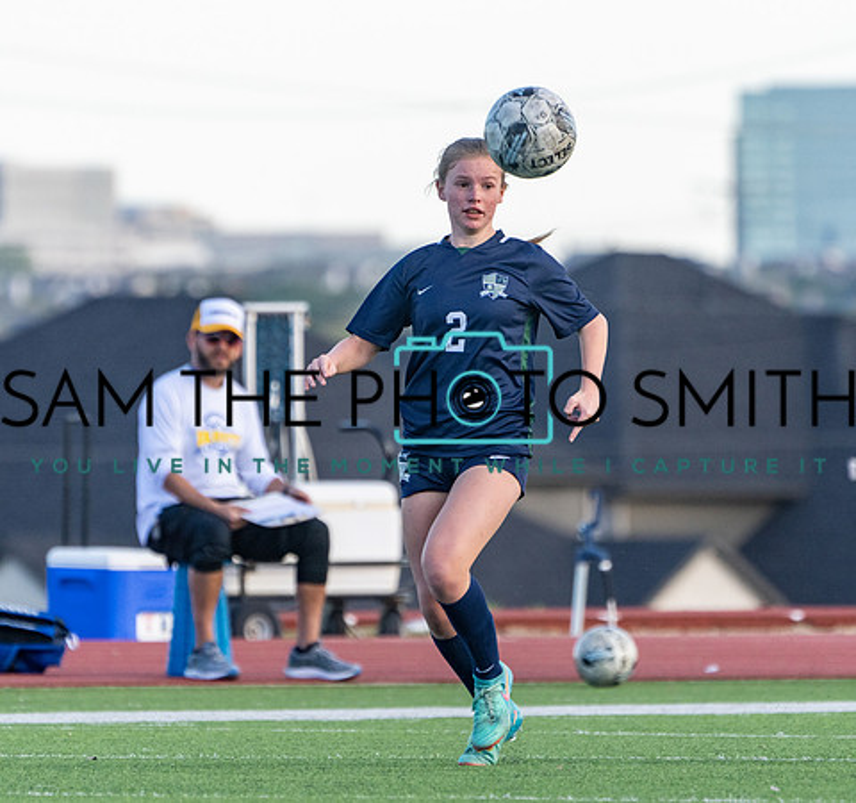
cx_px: 451
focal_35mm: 707
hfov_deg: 2.6
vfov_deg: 2.4
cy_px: 407
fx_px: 19161
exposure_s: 1/1250
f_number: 8
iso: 1250
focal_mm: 501
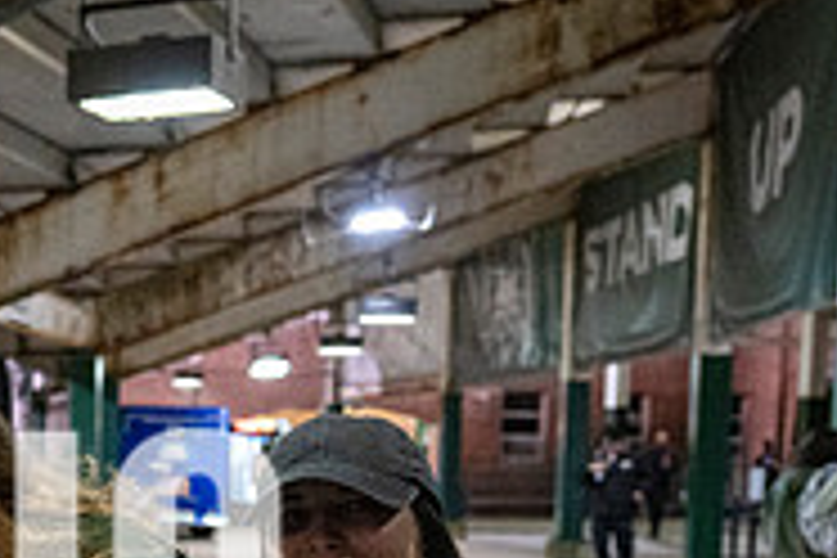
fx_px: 1744
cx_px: -58
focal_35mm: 75
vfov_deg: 17.5
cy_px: 641
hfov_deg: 25.3
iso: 6400
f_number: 3.2
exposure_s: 1/500
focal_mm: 24
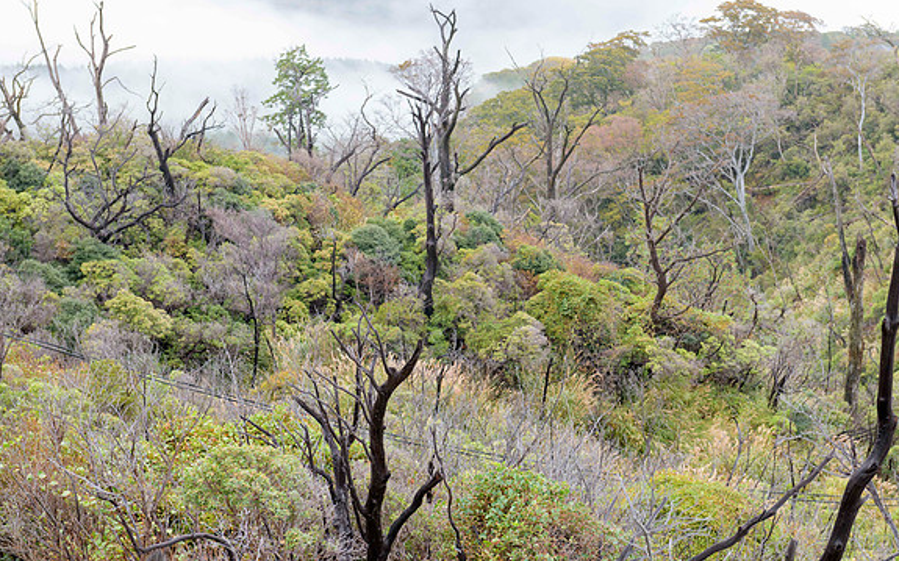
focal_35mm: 72
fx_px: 1764
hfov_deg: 28.6
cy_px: 263
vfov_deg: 18.1
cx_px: 452
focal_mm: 70
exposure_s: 1/160
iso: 450
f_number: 5.6
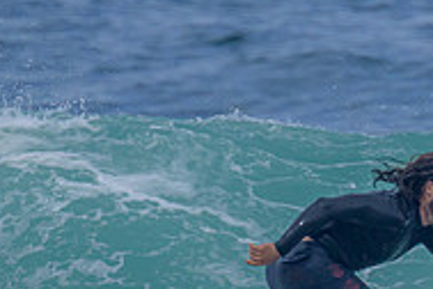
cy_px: 228
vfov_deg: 0.4
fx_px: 39761
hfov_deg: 0.6
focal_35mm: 3306
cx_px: 560
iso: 720
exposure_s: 1/2000
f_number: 11
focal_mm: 800
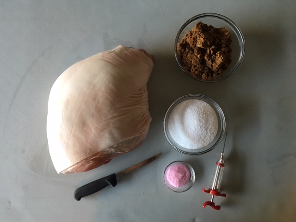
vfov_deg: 48.2
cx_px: 148
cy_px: 111
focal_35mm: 29
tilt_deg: -87.4
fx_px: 248
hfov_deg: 61.7
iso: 100
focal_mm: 4.15
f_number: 2.2
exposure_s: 1/30
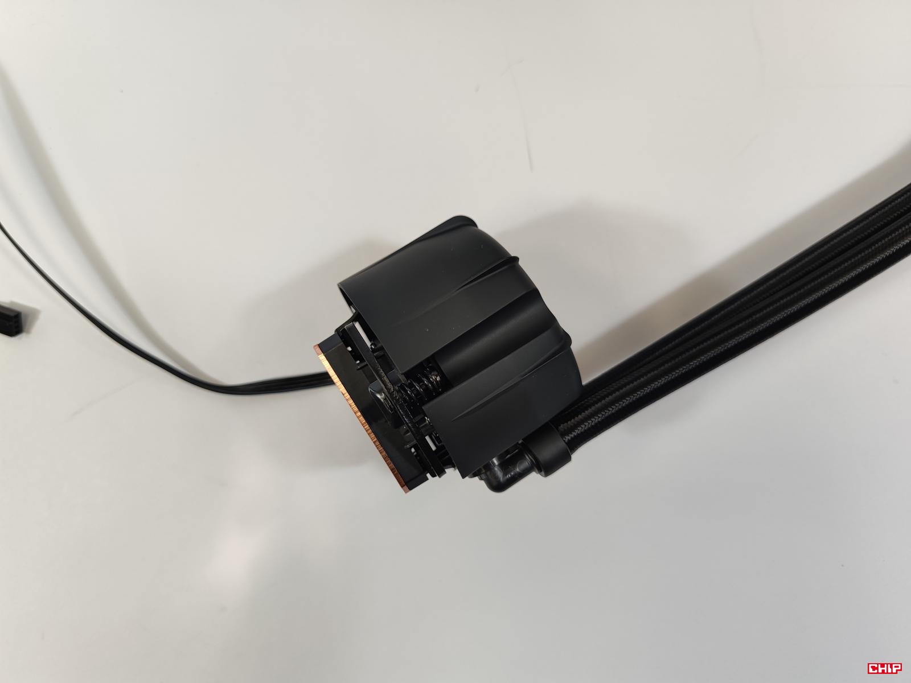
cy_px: 342
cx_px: 456
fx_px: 658
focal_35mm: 25
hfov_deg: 69.4
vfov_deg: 54.9
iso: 106
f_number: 1.85
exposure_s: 1/100
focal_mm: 6.78
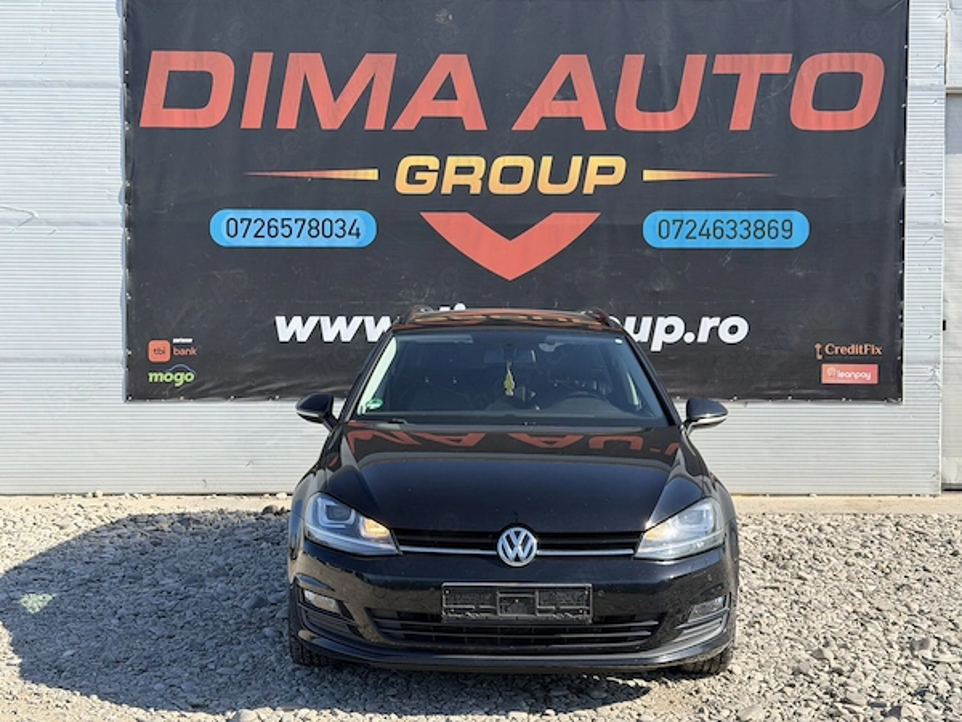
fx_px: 1334
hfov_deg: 39.7
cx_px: 481
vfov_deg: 30.3
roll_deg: -0.4
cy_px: 361
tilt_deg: +0.5
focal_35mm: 48
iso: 80
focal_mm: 6.76
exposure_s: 1/1980
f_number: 1.78
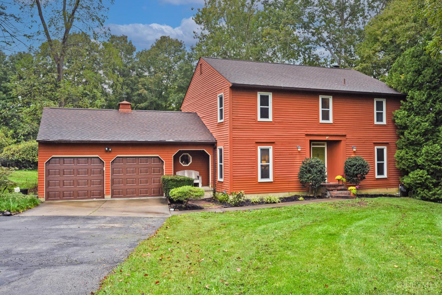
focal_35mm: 30
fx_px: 368
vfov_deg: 43.6
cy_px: 148
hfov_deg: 61.9
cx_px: 221
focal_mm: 30
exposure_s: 1/250
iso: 200
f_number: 4
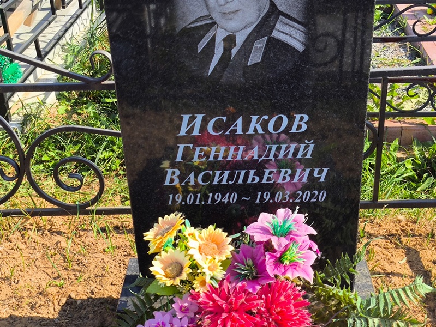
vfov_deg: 29.1
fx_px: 630
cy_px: 164
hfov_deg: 38.2
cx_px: 218
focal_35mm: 50
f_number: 1.7
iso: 50
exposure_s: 1/832
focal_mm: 4.71
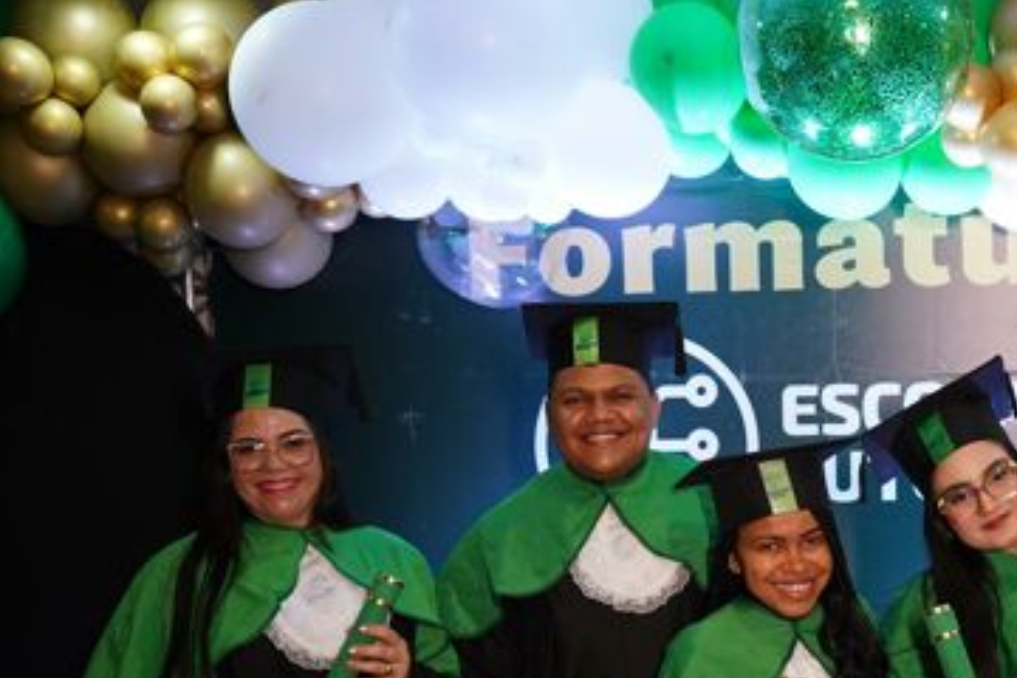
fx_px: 1554
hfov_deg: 35.2
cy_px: 562
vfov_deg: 24.2
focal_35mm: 55
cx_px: 799
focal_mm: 33
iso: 1600
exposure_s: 1/125
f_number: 4
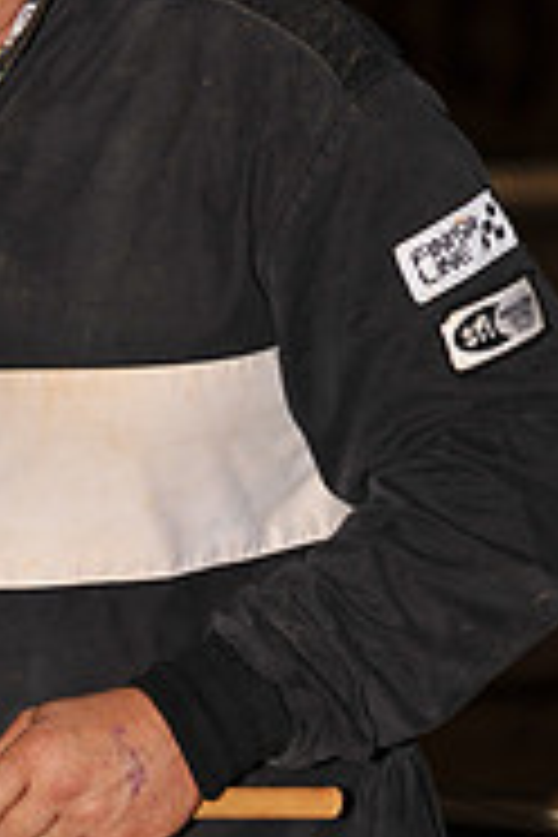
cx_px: -261
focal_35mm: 484
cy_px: 598
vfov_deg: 4.3
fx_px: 11252
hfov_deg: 2.8
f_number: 6.3
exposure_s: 1/250
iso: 500
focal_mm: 155
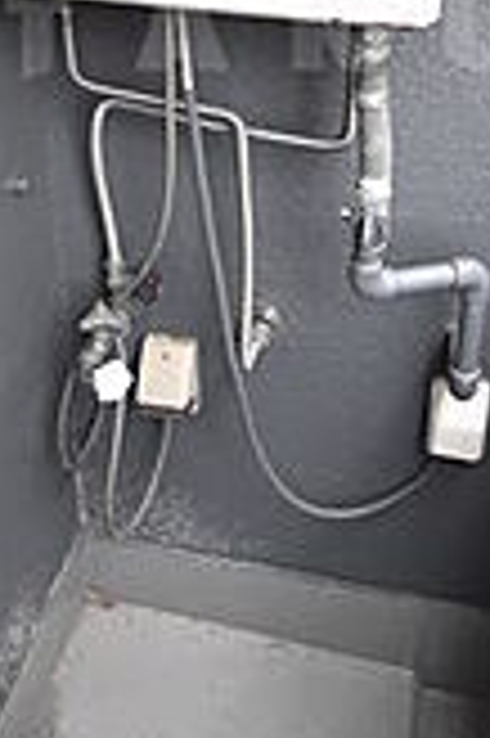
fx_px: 900
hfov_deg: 30.3
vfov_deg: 40.1
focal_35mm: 44
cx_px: 306
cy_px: 32
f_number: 5.6
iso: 1600
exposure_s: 1/500
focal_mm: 10
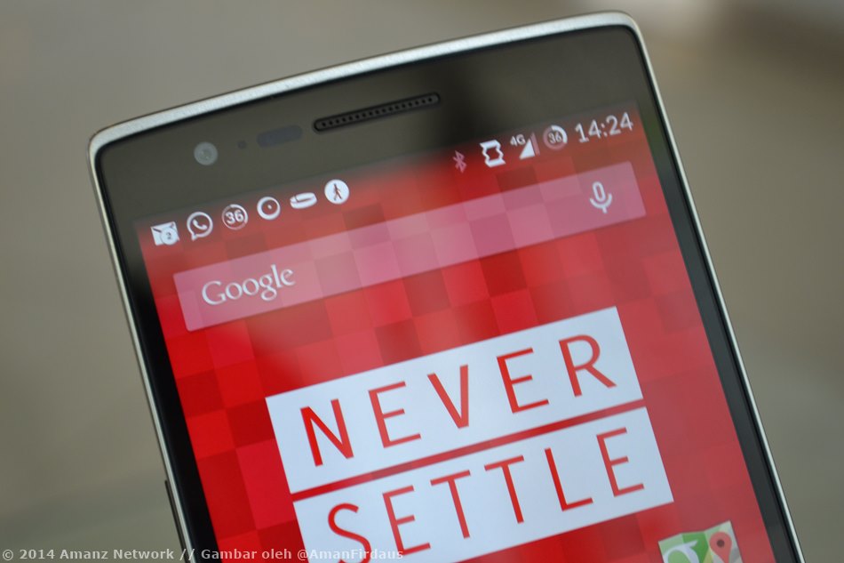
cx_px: 422
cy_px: 282
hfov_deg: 24.6
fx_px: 1934
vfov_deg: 16.5
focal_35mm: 82
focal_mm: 55
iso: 400
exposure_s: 1/20
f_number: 5.6
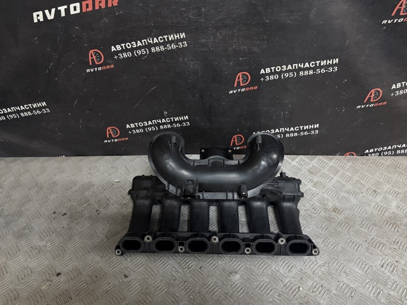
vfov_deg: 56.8
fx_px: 282
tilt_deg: -36.0
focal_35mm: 24
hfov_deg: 71.6
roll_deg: +0.0
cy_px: 152
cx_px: 204
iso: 640
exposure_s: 1/60
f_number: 1.78
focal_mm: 6.76
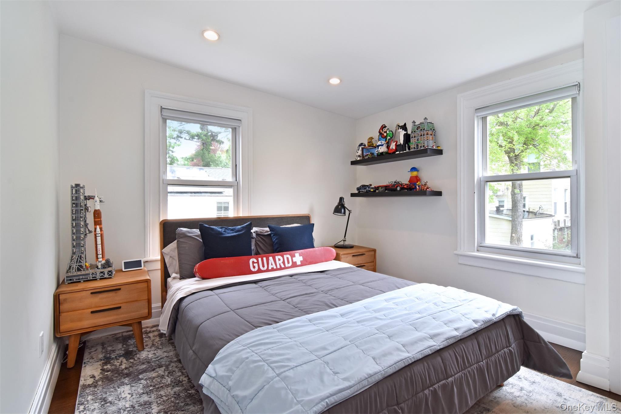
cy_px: 207
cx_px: 310
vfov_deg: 72.0
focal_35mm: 16
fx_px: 285
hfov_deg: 95.0
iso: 640
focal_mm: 11
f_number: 11
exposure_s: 1/30
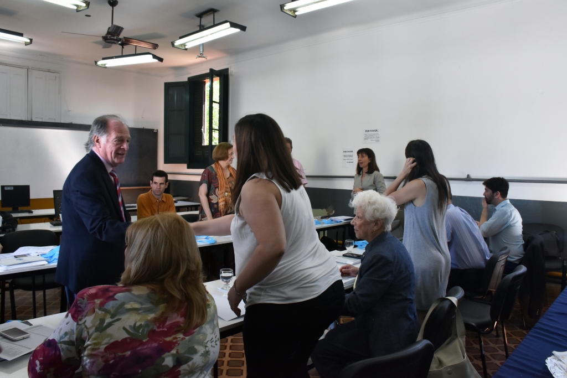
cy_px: 189
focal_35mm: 27
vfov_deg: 47.9
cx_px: 284
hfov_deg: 67.4
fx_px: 425
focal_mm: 18
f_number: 10
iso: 800
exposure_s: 1/60
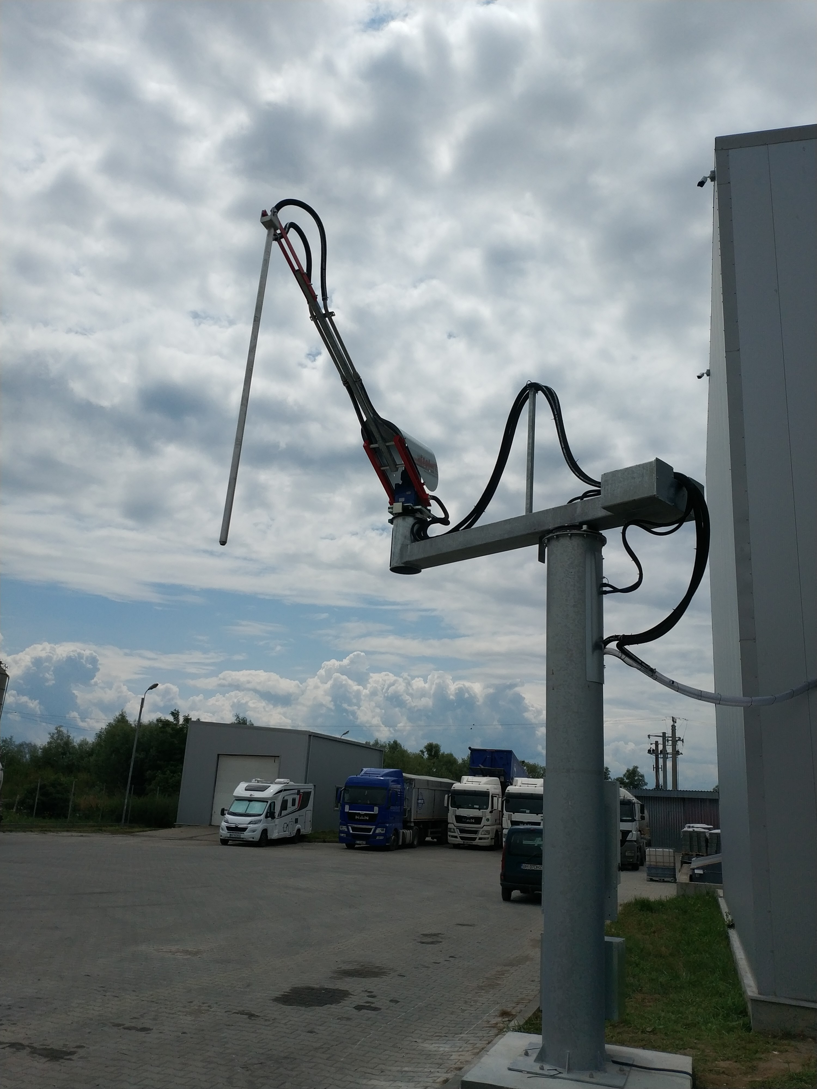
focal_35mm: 32
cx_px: 408
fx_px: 1007
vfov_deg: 56.8
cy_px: 544
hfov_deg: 44.2
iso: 103
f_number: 2
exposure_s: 1/5760
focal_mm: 4.5
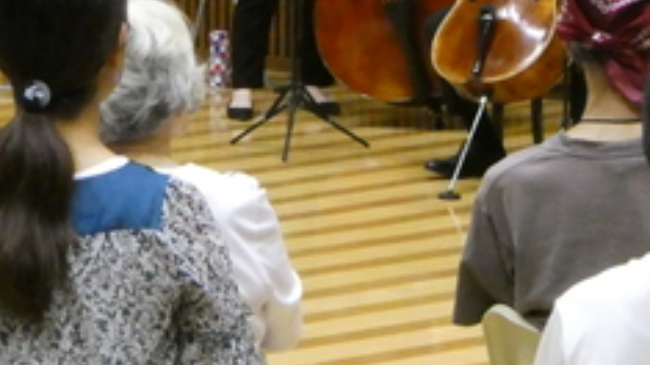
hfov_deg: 9.8
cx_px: 64
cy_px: -230
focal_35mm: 220
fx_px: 3790
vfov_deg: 5.5
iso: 1600
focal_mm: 13.2
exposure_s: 1/40
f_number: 7.1
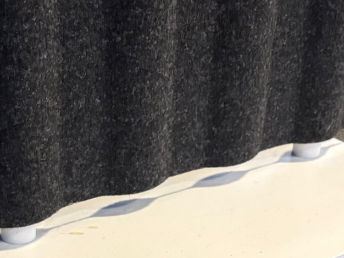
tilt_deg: -31.7
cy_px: 275
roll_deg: -2.3
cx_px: 152
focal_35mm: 85
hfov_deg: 23.0
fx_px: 845
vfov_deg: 16.9
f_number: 1.6
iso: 400
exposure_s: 1/33
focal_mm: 5.96
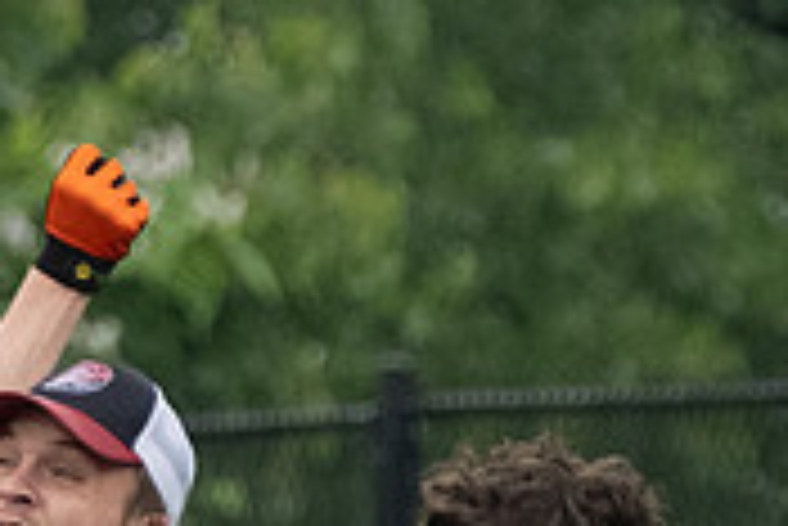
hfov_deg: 1.7
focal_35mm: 1194
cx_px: -118
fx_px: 26156
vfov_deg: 1.2
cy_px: 48
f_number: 2.8
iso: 800
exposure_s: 1/1000
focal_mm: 115
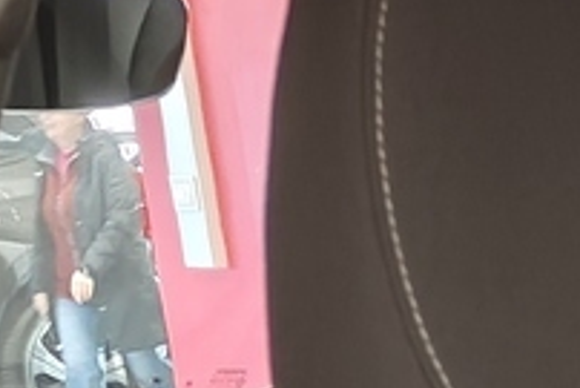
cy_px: 1256
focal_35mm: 178
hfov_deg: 10.3
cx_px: 1306
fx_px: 2870
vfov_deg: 6.8
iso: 160
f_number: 1.8
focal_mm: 5.59
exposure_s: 1/30
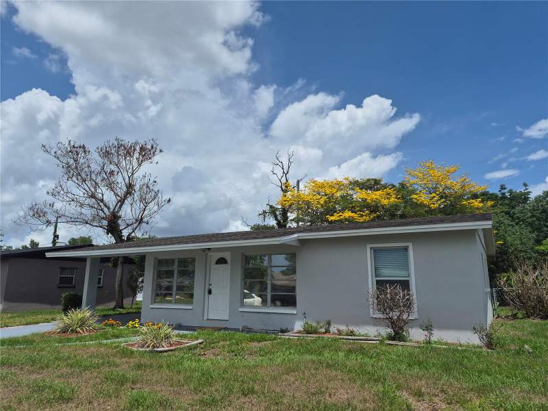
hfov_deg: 73.9
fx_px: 364
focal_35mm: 23
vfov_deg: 58.9
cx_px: 274
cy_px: 206
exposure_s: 1/7696
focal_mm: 5.4
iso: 50
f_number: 1.8
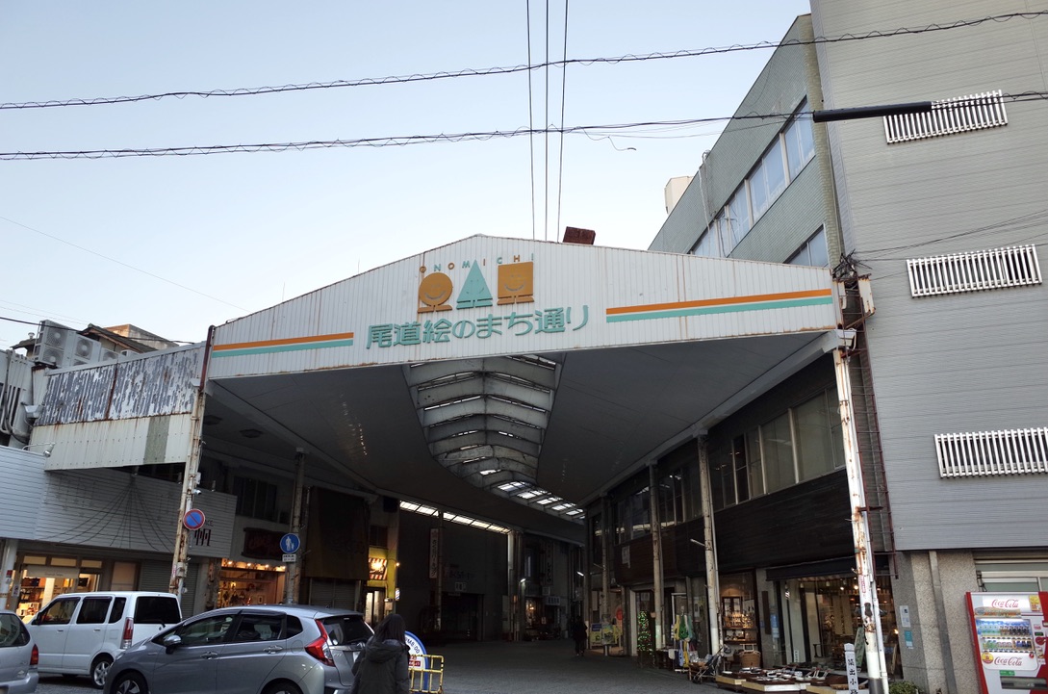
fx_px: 813
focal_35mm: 28
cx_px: 524
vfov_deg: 46.2
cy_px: 347
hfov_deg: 65.6
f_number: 4
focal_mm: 18.3
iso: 100
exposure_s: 1/45
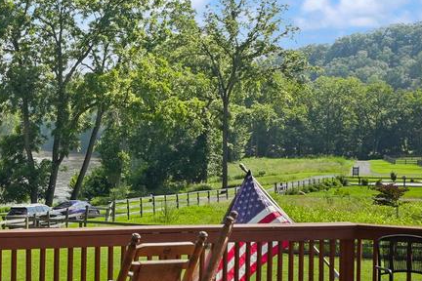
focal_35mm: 83
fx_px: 973
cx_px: -71
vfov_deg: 16.5
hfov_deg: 22.7
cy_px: 150
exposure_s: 1/800
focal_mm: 35
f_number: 7.1
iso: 1600
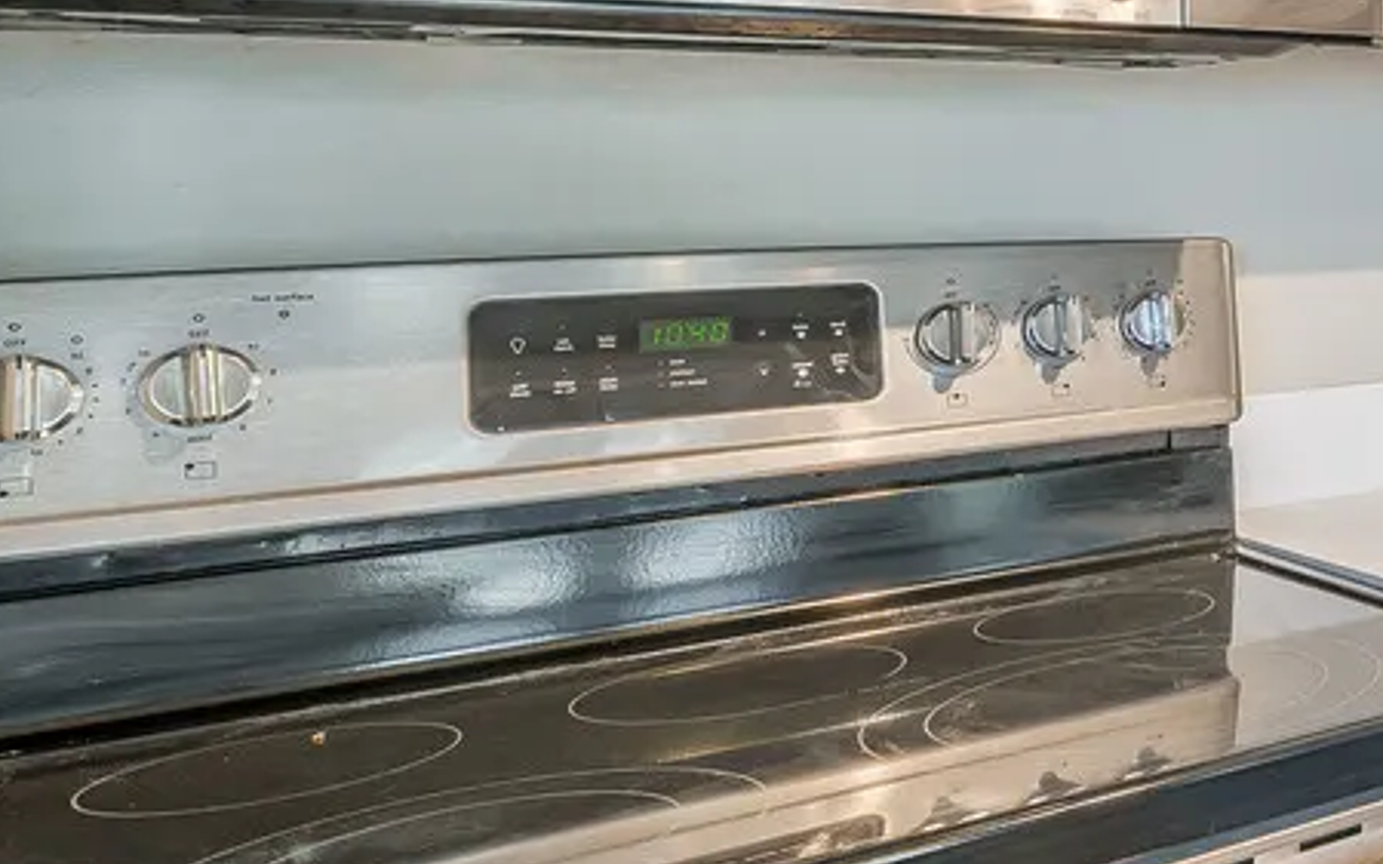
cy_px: 157
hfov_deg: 26.4
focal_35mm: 44
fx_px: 1658
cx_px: 2222
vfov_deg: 28.5
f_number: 9
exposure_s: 1/200
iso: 640
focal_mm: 12
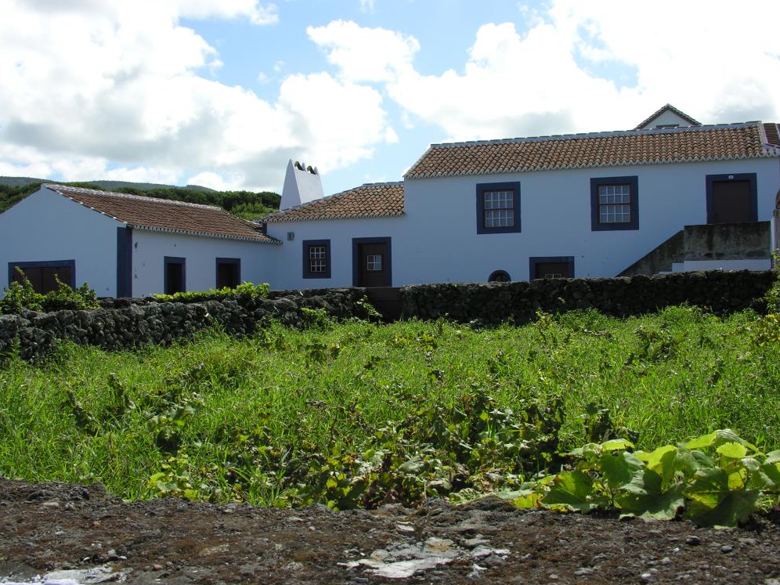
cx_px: 396
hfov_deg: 51.4
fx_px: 811
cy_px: 291
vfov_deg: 39.7
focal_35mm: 36
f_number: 6.3
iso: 50
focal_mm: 8.9
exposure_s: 1/212
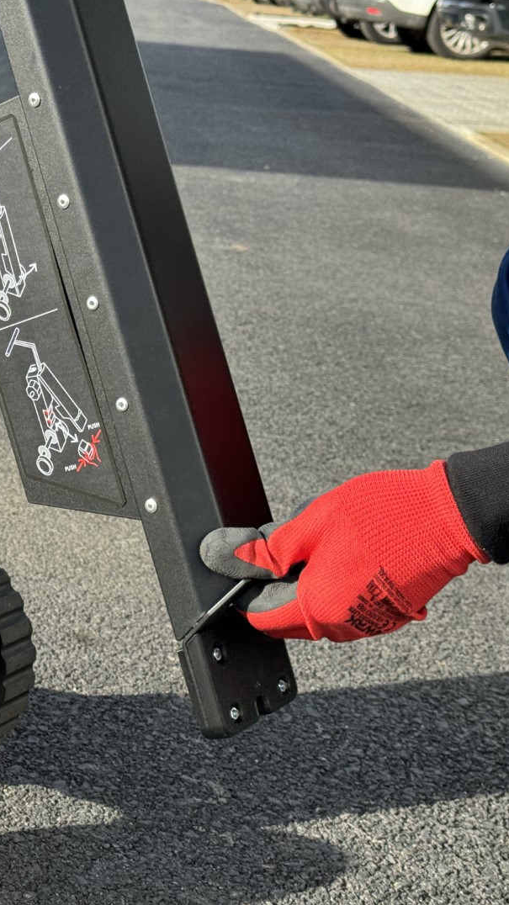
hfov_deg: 16.8
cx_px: -19
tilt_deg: -15.9
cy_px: 452
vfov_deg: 30.2
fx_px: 1680
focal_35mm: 70
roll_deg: -3.7
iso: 64
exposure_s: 1/1366
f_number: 1.78
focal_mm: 6.86
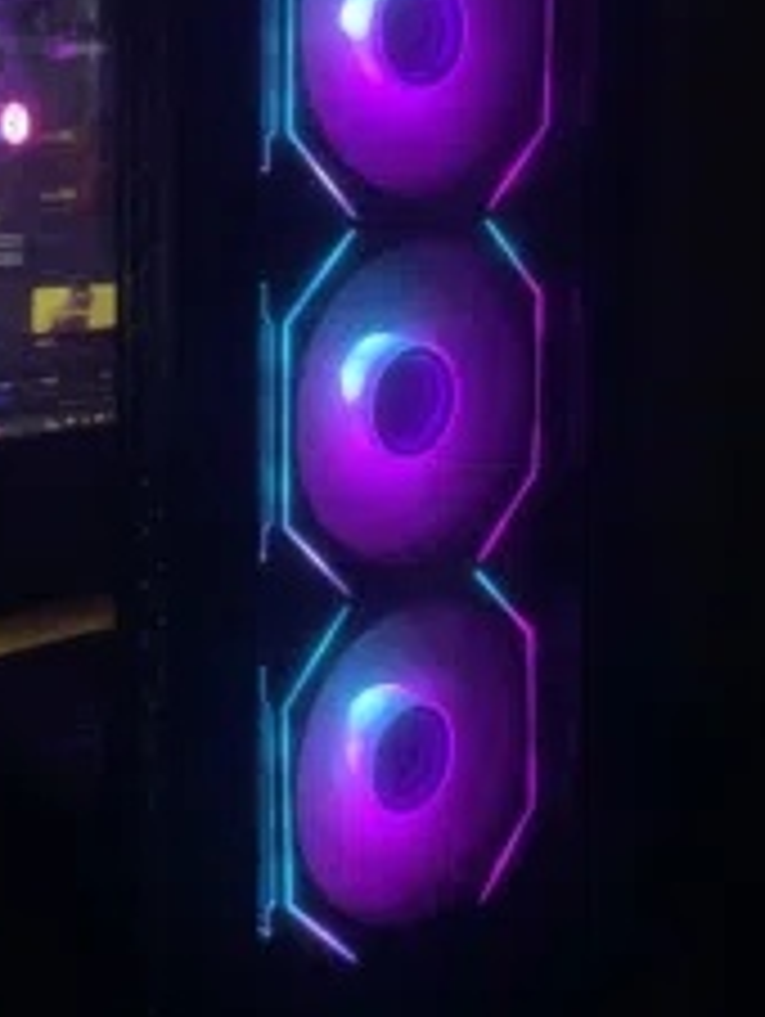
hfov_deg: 30.4
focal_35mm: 46
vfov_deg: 40.2
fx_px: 1353
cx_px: 104
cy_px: 270
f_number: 1.8
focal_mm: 4.25
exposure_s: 1/25
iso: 400
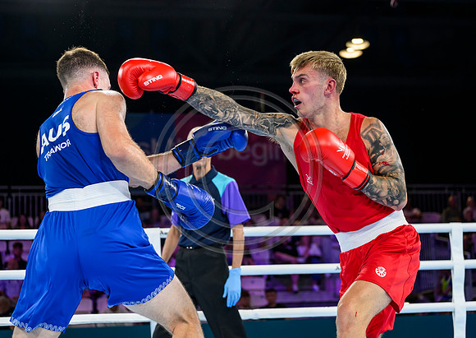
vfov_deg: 19.5
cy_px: 169
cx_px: 253
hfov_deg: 27.2
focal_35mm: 73
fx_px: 984
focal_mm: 70
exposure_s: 1/1600
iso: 2000
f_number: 3.2
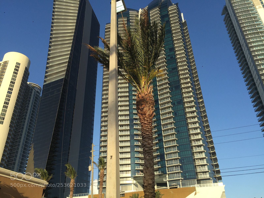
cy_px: 99
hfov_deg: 61.7
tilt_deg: +31.2
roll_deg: +0.5
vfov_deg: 48.2
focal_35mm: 29
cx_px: 132
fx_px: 221
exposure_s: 1/1041
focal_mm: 4.15
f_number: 2.2
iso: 32
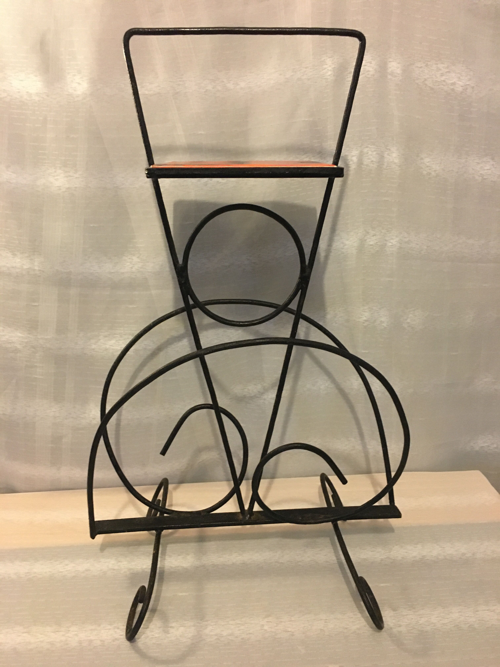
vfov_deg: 61.7
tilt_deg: -17.2
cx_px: 250
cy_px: 334
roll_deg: -0.6
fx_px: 559
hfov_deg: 48.2
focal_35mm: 29
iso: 250
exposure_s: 1/17
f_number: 2.2
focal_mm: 4.15
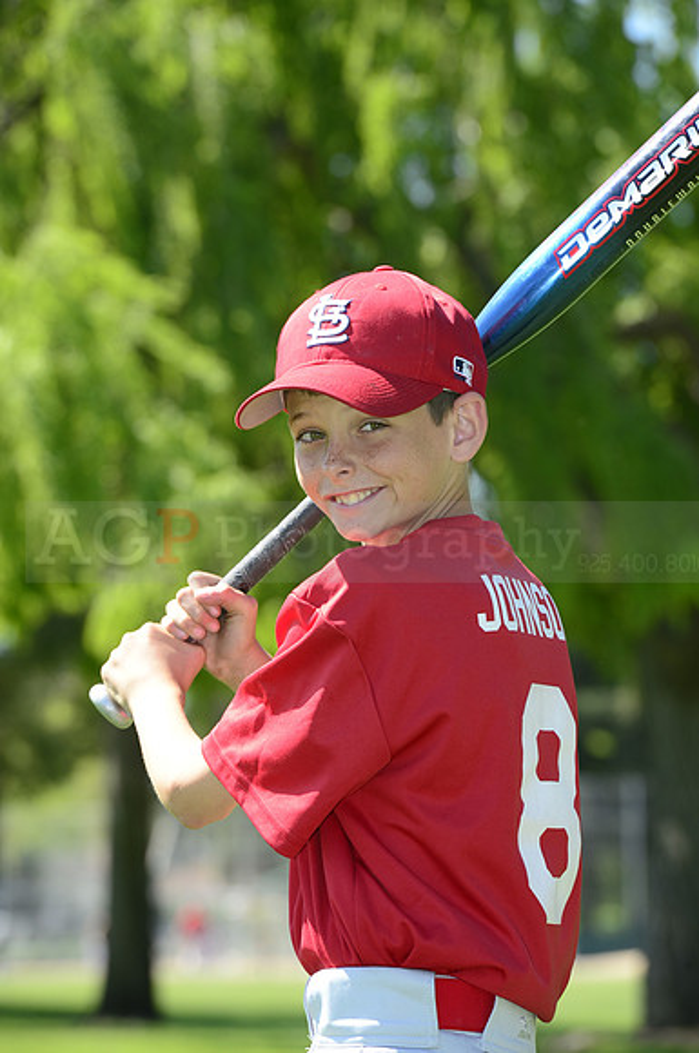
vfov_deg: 10.3
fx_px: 5842
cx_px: 350
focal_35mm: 200
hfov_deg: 6.8
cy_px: 526
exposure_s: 1/125
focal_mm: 200
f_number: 10
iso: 200
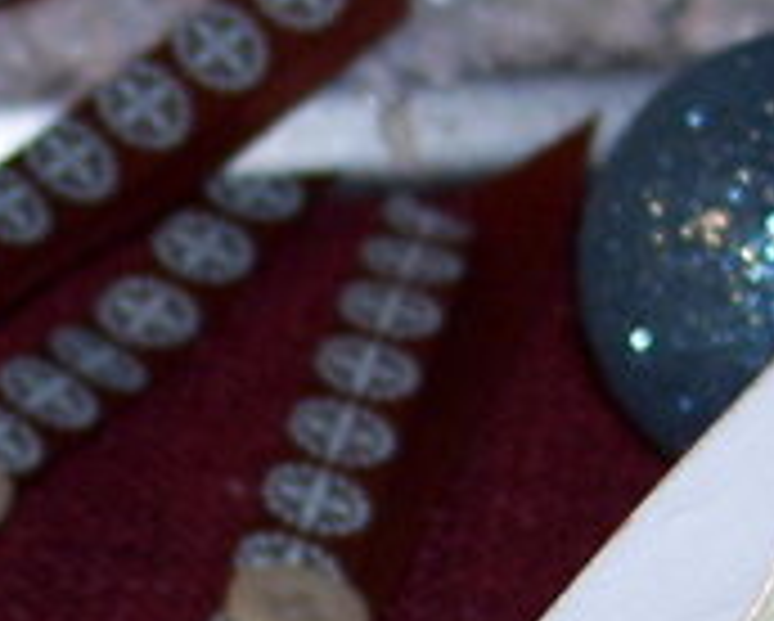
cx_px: -176
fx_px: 3509
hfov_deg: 12.3
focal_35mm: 153
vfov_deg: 10.0
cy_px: 745
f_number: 2.7
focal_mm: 6
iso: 80
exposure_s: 1/60
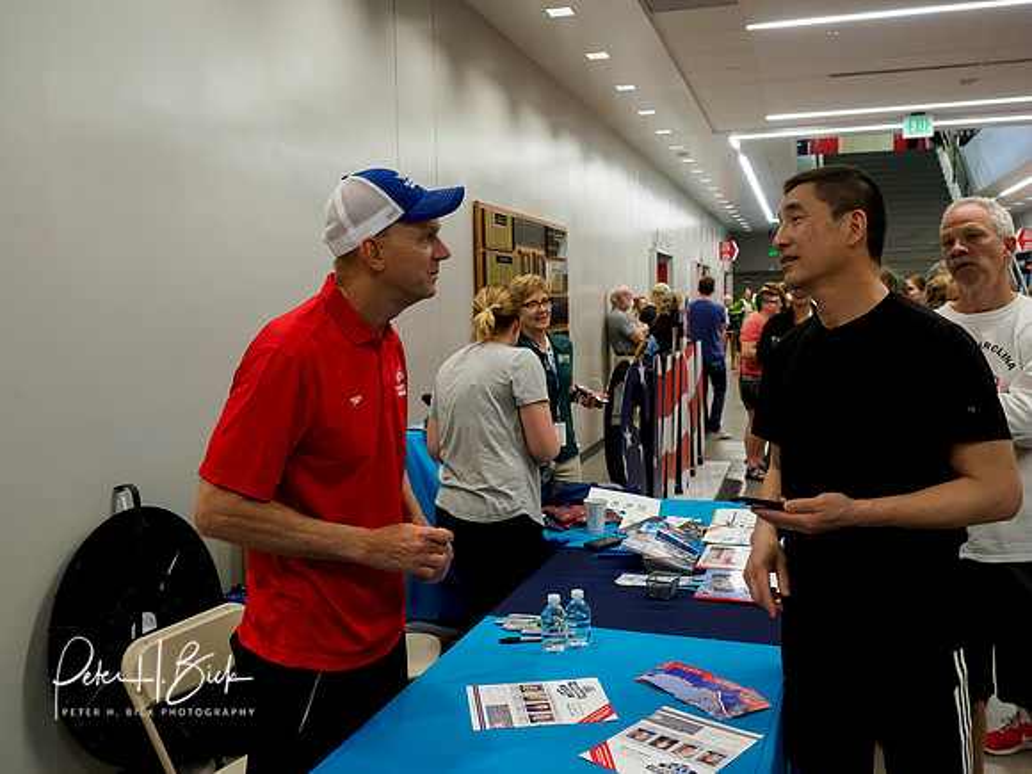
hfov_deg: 56.8
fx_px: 954
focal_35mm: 32
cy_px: 387
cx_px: 516
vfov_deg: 44.2
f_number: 4
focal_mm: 16
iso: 2000
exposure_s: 1/125
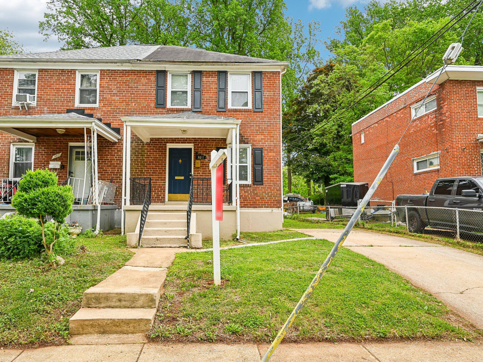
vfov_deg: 59.8
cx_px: 212
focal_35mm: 23
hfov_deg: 74.7
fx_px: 315
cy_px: 183
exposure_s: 1/50
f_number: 8
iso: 100
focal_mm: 20.5
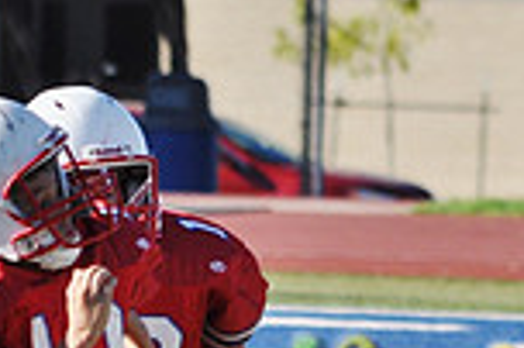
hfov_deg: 1.8
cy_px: 357
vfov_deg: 1.2
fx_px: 16619
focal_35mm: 1143
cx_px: 621
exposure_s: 1/640
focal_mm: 200
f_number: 6.3
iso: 200
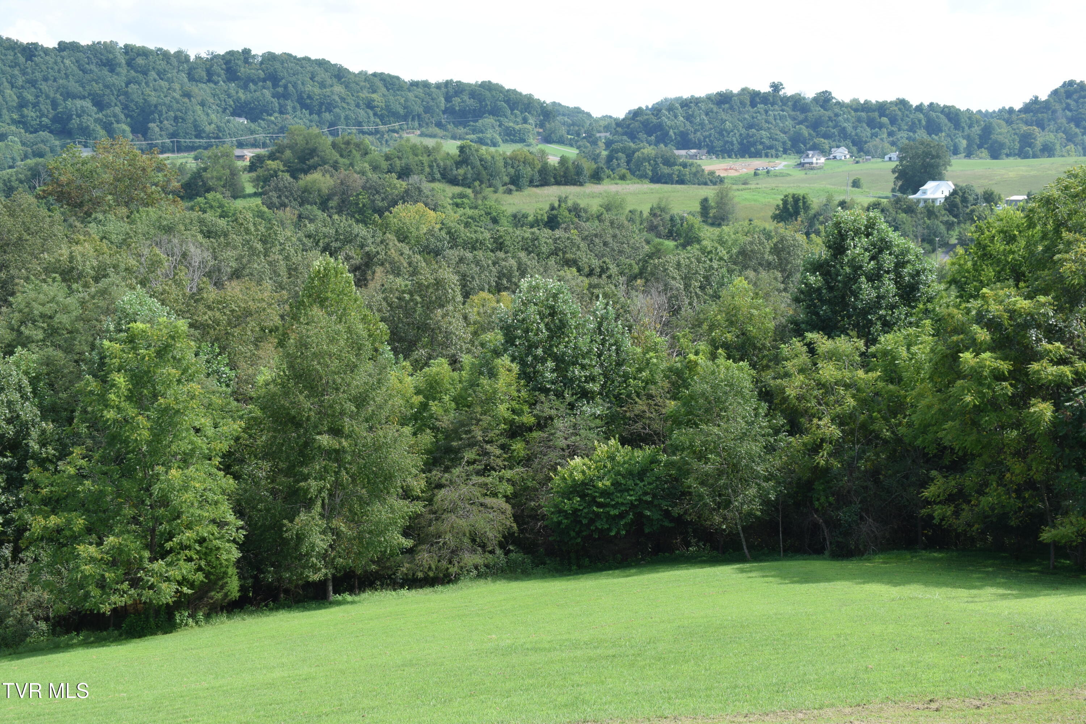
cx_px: 543
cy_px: 362
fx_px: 1312
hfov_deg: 45.0
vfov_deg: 30.8
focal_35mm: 44
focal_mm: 29
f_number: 8
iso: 220
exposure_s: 1/250
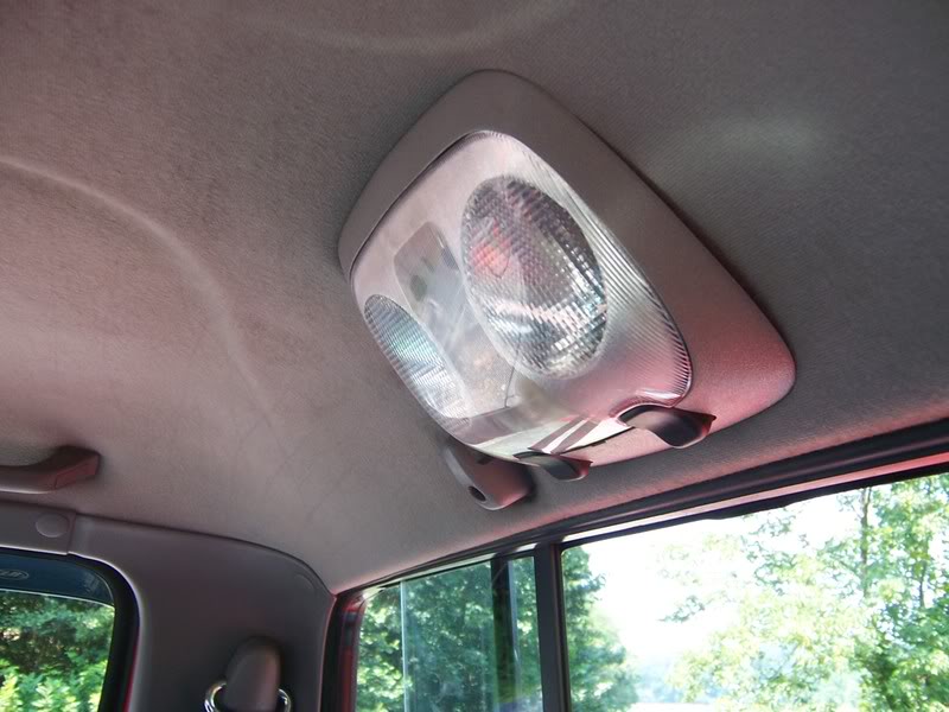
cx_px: 474
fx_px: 905
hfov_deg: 55.4
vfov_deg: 42.9
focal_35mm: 33
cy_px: 356
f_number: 3.4
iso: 80
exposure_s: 1/90
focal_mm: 5.5
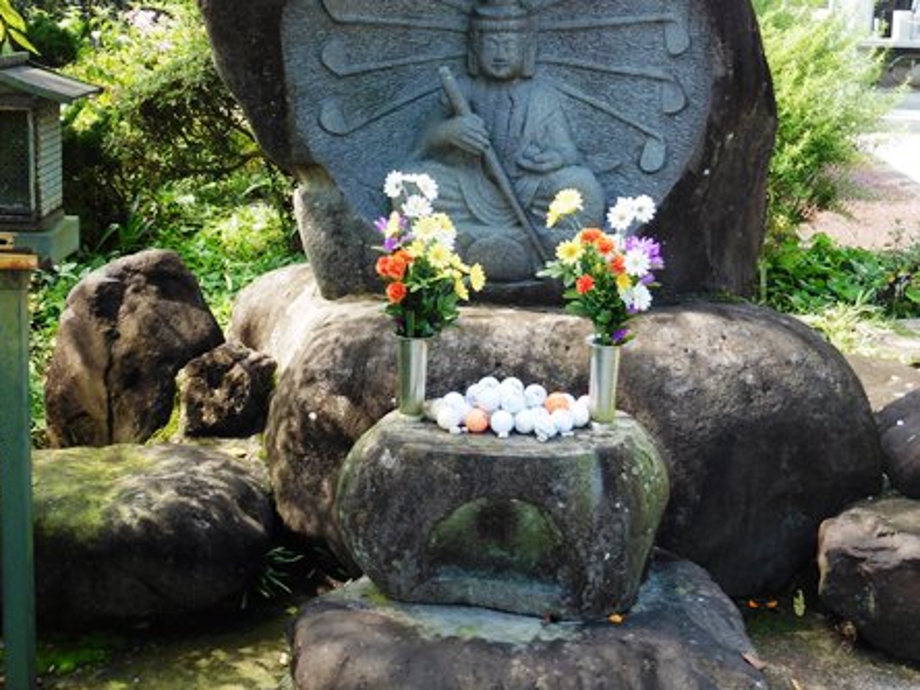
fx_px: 1302
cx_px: 443
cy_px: 197
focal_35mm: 49
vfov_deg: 29.3
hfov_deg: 38.9
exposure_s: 1/100
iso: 100
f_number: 3.7
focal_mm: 6.1
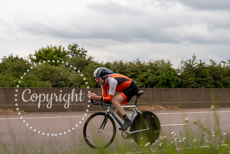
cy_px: 77
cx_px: 115
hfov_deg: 28.1
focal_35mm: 72
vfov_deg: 18.9
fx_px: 460
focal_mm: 72
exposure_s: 1/1000
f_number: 4
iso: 160
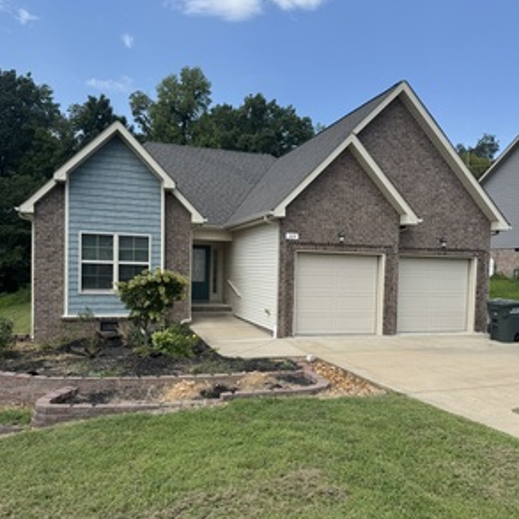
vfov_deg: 55.5
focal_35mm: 29
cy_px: 289
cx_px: 259
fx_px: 492
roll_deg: -1.0
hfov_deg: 55.6
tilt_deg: -2.7
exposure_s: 1/3413
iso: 80
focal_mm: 6.76
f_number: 1.78
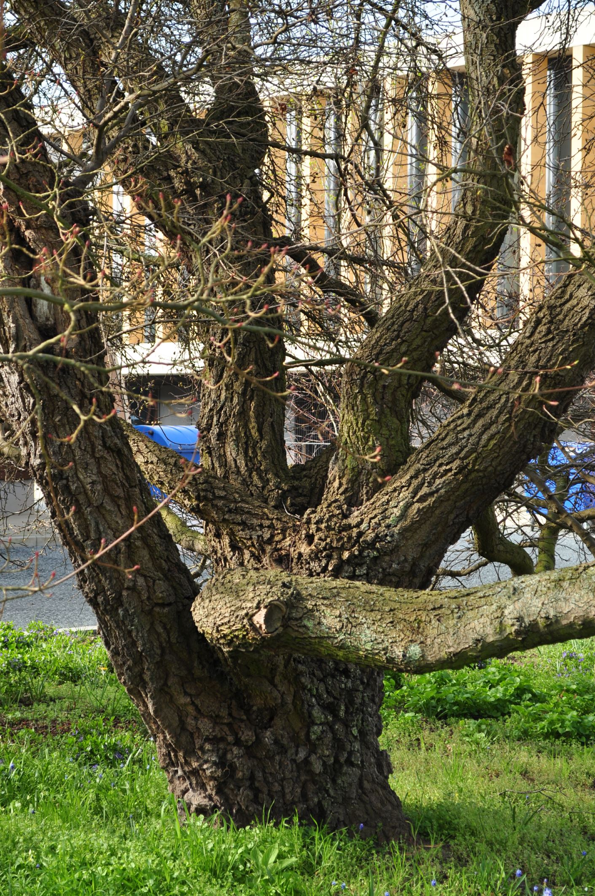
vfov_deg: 24.6
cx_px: 298
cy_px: 448
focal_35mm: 82
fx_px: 2051
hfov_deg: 16.5
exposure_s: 1/160
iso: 200
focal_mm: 55
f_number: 8
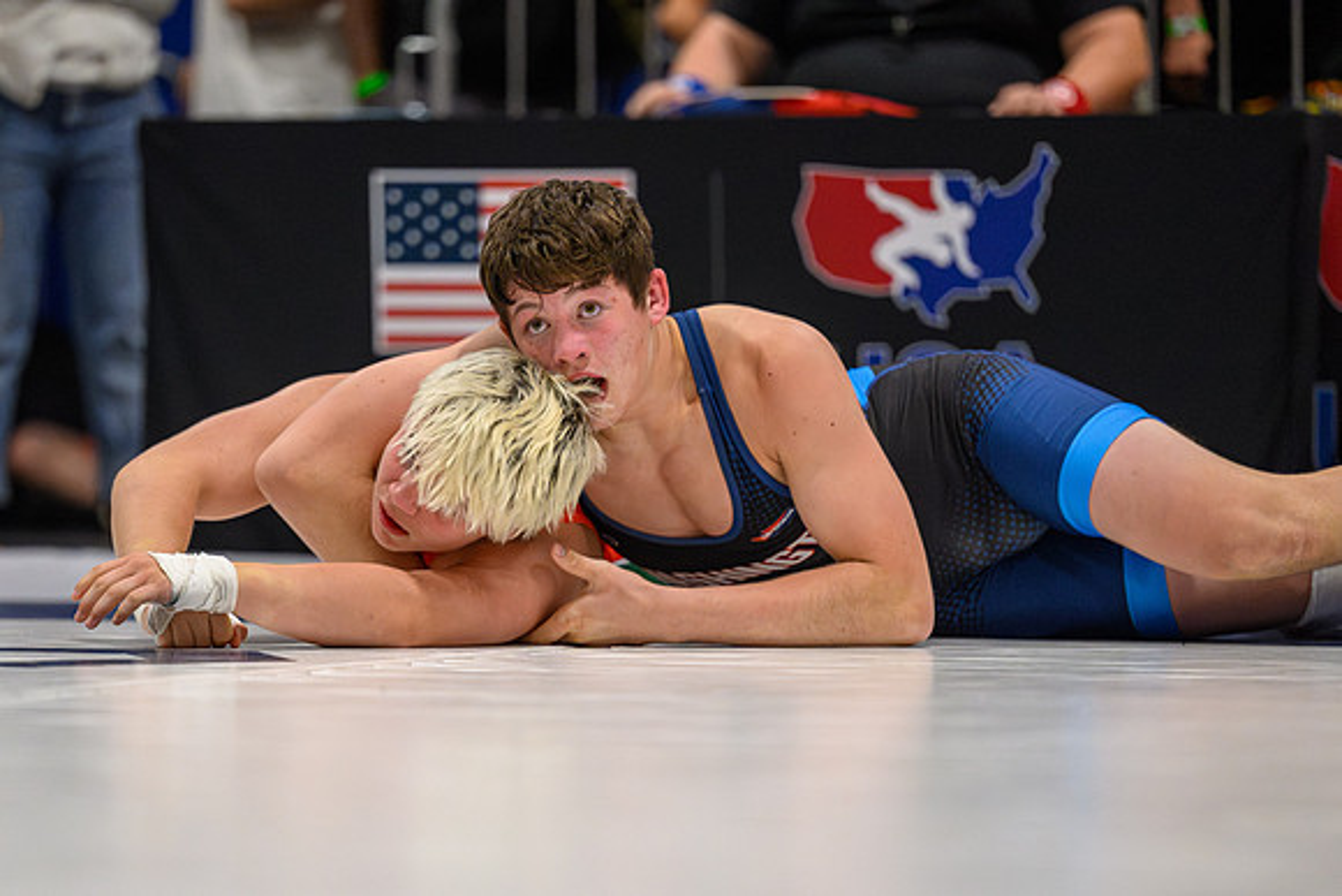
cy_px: 563
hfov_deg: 8.9
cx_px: 536
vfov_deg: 5.9
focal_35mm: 231
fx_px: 8626
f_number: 2.8
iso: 6400
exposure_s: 1/640
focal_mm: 175
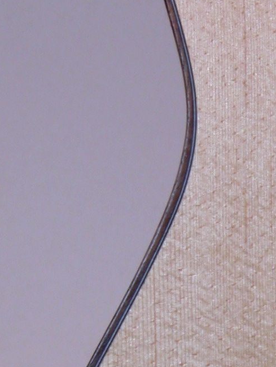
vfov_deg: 5.9
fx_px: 3590
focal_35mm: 338
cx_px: 514
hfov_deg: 4.4
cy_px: 291
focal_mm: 22.3
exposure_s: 1/99.8
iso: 100
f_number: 3.5
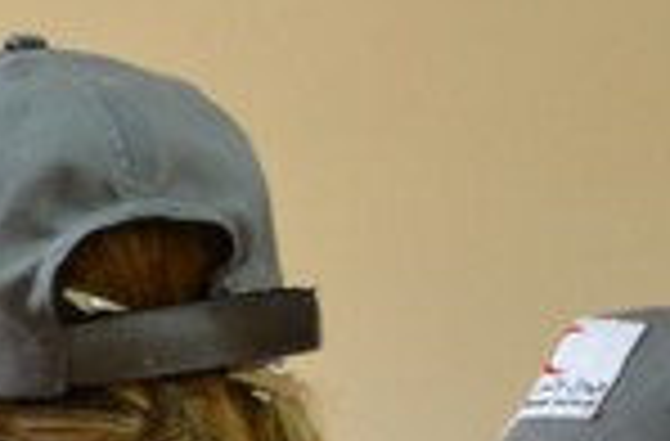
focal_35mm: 168
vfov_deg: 7.8
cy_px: 828
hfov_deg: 11.8
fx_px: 3114
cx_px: -324
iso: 800
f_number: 4
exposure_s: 1/50
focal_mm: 26
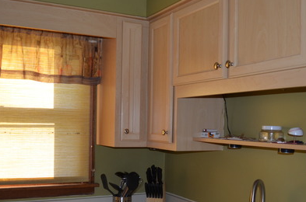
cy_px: 138
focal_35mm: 44
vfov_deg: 30.1
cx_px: 153
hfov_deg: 44.6
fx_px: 373
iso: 360
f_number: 3.5
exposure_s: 1/125
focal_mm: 18
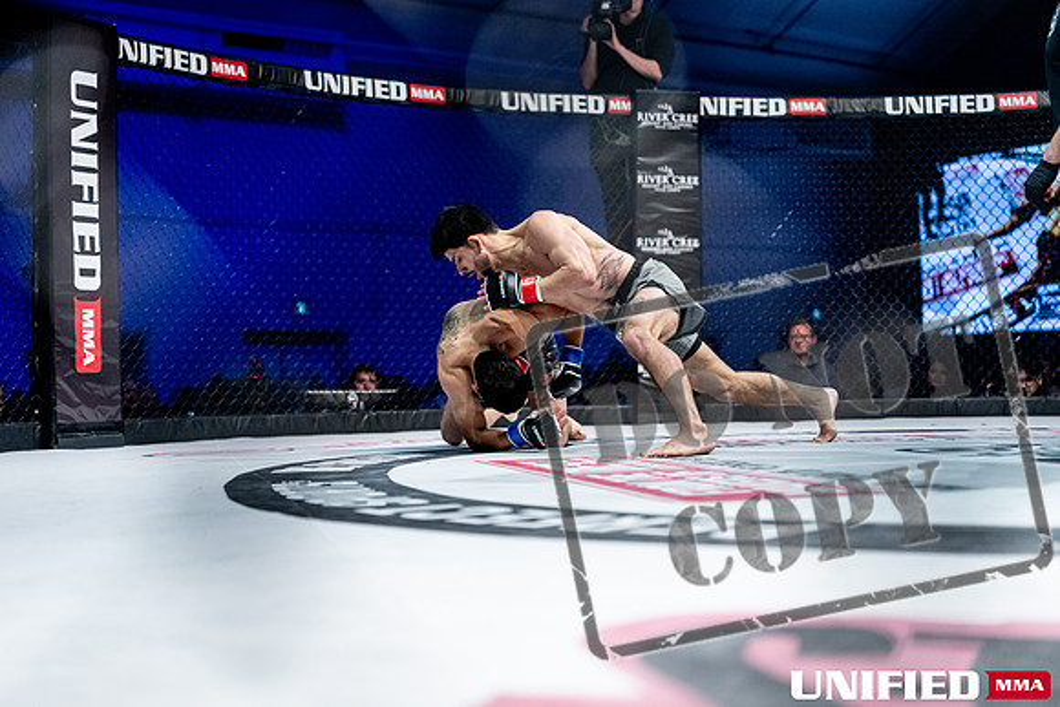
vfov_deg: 27.0
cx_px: 530
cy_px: 354
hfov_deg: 39.6
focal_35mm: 50
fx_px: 1472
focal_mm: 50
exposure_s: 1/1250
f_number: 2
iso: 3200
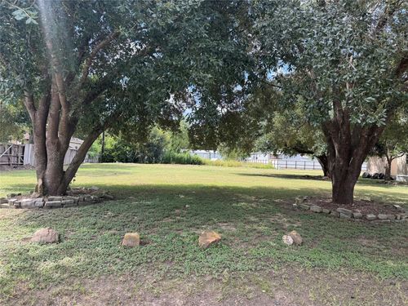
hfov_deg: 71.6
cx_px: 204
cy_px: 153
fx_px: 283
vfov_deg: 56.8
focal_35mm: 24
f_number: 1.78
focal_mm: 6.76
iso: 80
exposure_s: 1/938
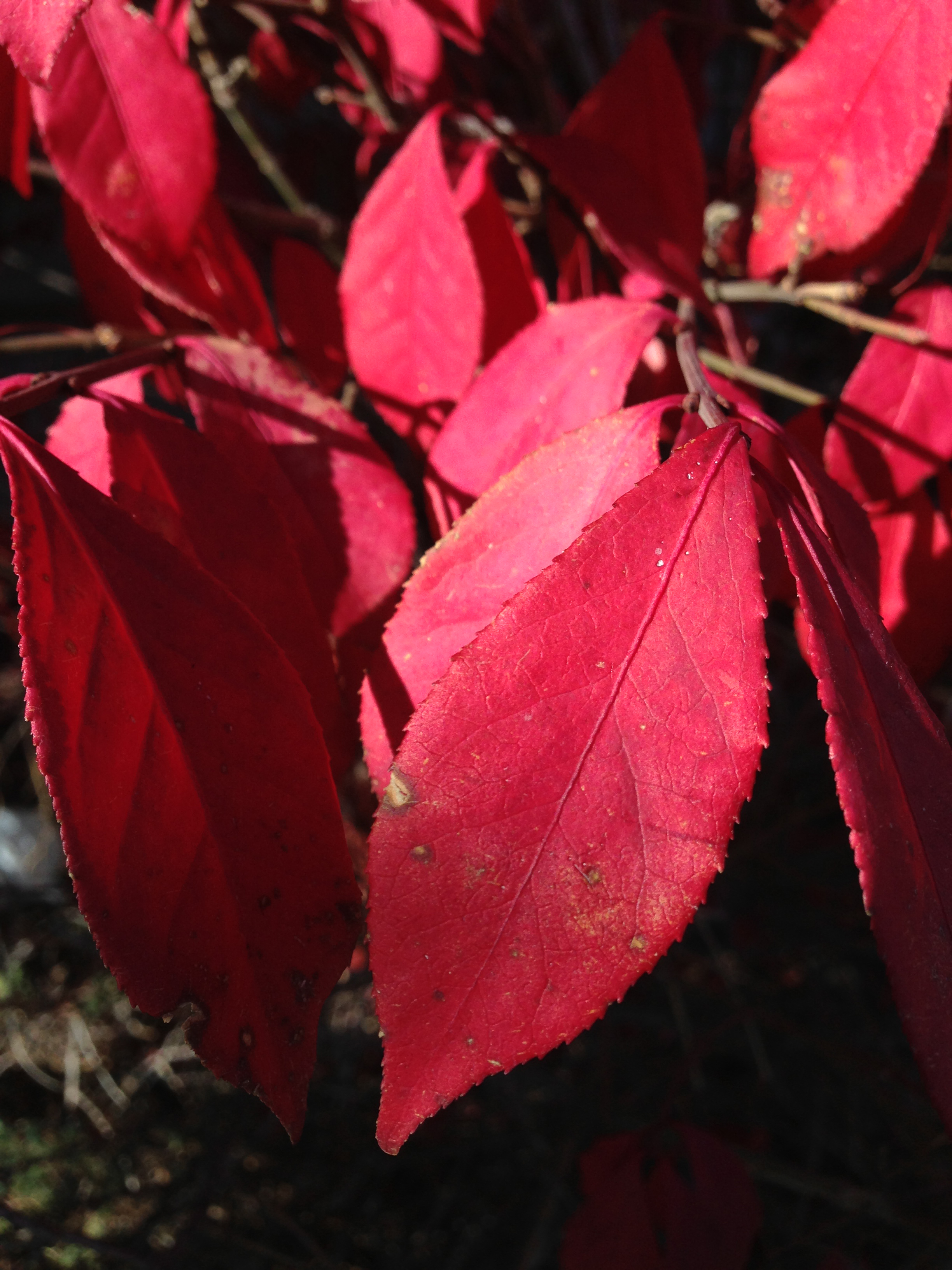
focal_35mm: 33
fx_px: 1210
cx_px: 476
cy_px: 635
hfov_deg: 42.9
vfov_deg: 55.4
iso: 50
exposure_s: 1/1063
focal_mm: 4.13
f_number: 2.4
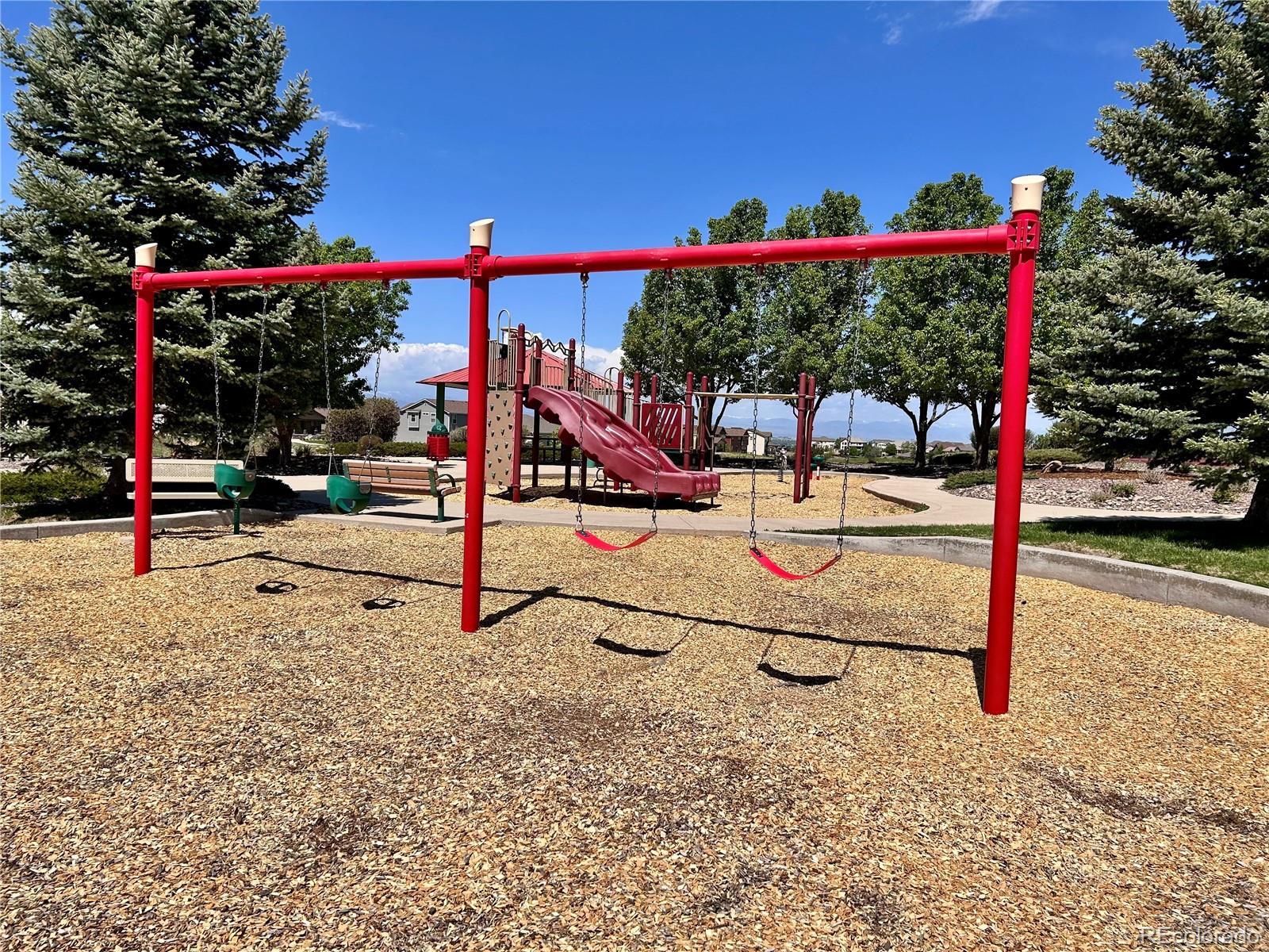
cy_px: 476
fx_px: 953
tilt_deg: -3.4
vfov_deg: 53.1
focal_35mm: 26
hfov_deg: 67.3
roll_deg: -1.2
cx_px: 634
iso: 50
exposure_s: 1/6993
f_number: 1.5
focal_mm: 5.7
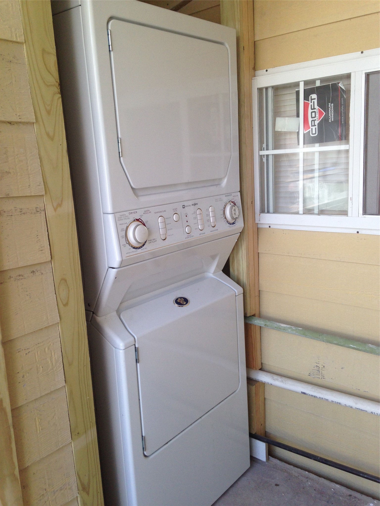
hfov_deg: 42.9
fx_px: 483
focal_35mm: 33
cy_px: 253
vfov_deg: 55.4
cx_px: 190
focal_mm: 4.12
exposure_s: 1/120
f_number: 2.4
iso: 80
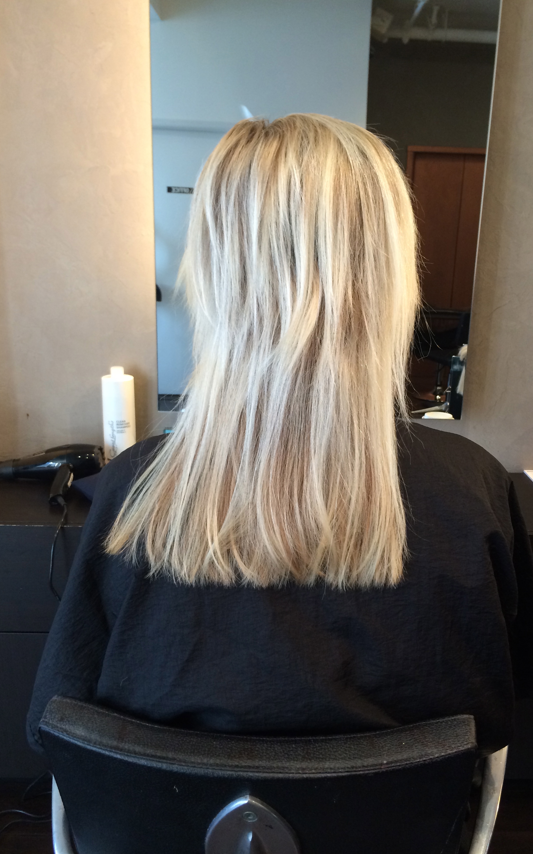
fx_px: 744
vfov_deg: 59.7
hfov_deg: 39.3
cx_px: 314
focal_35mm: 32
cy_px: 427
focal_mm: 4.12
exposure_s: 1/30
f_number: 2.2
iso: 64
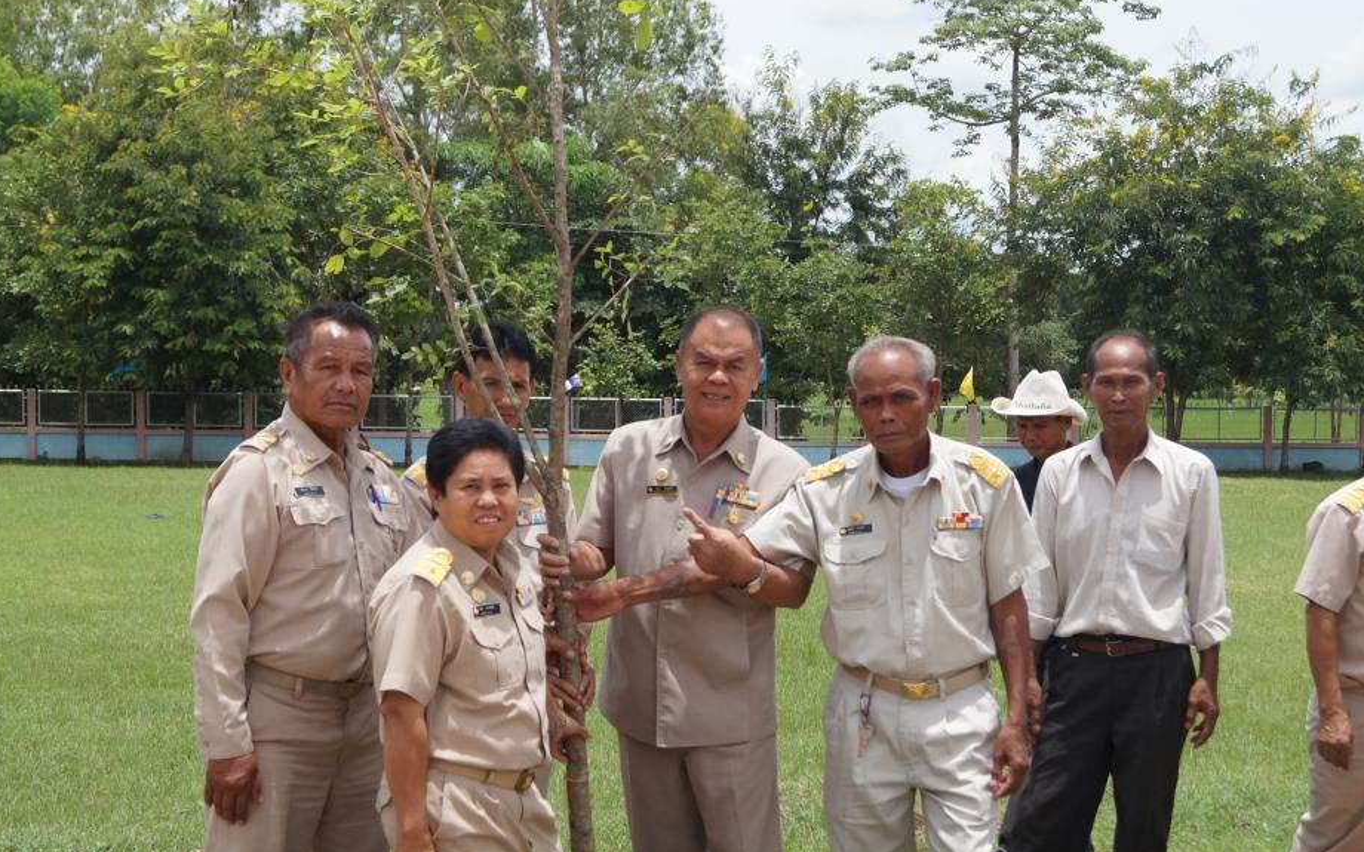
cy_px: 498
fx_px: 2214
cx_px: 679
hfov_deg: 34.2
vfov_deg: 21.8
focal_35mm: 60
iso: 800
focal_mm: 35
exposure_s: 1/4000
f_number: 5.6
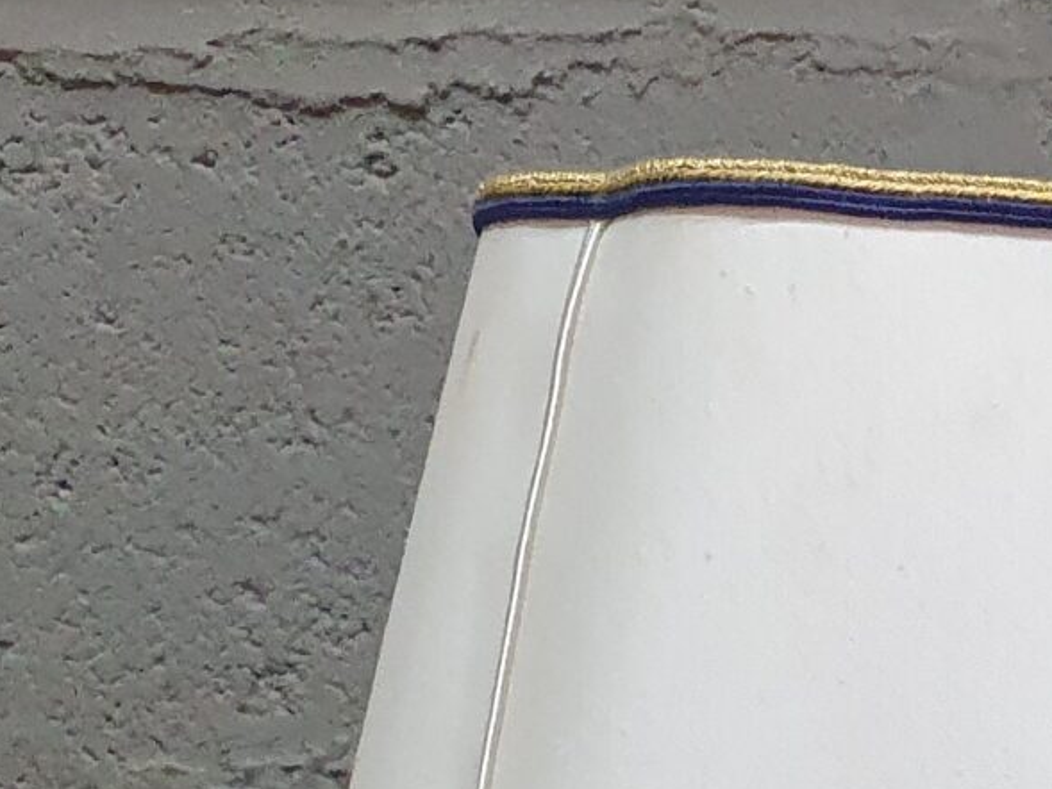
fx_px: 3435
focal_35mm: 113
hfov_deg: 15.4
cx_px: 1790
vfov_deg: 12.2
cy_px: 1326
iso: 320
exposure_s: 1/100
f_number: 1.5
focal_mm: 4.32
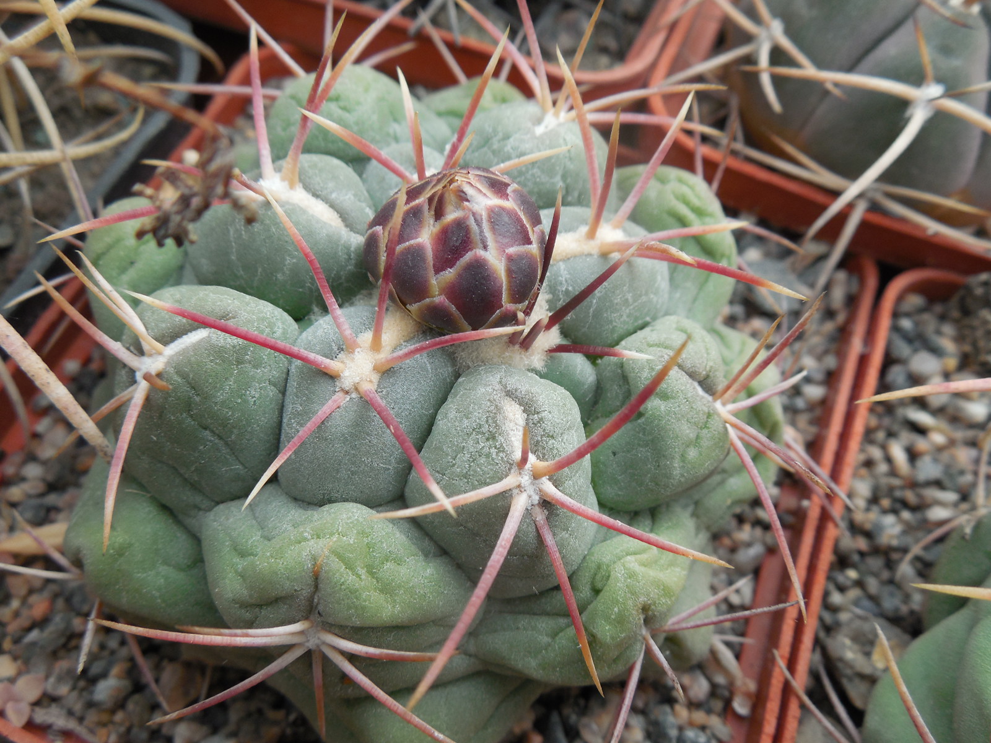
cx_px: 496
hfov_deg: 58.4
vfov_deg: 45.4
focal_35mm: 31
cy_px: 372
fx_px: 887
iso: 125
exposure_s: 1/100
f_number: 3.6
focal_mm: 5.6
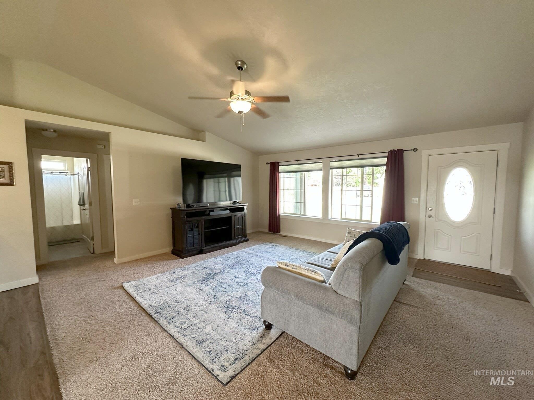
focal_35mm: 14
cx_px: 267
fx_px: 216
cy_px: 200
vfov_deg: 85.7
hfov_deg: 102.1
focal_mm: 2.22
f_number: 2.2
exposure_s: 1/60
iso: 200
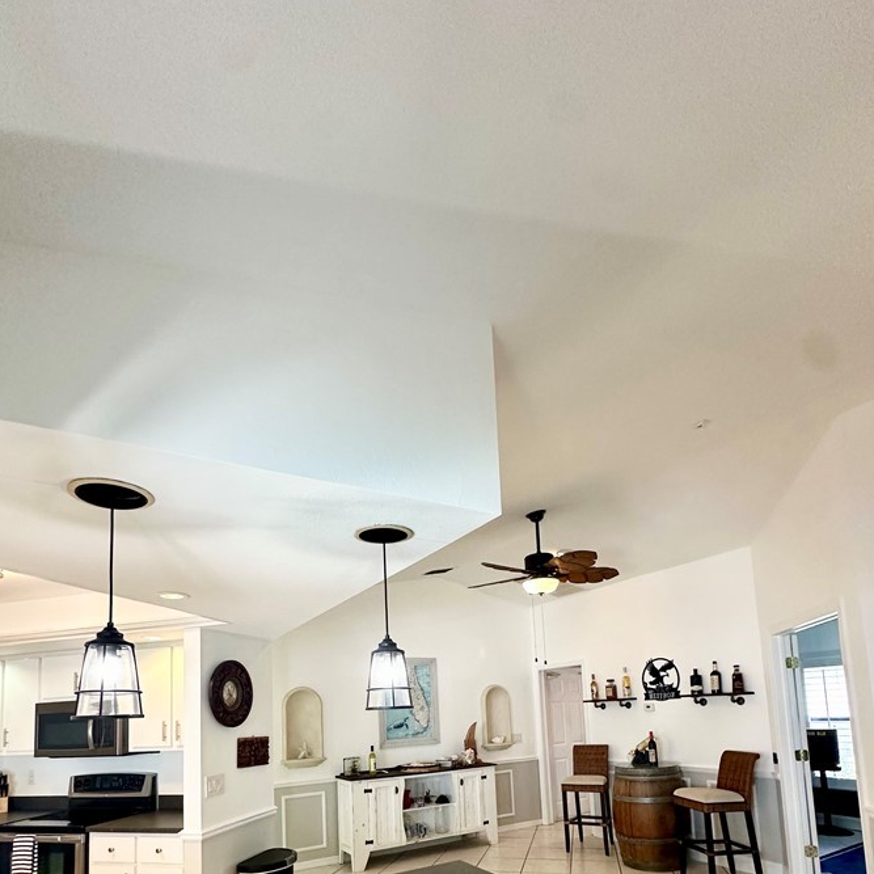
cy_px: 658
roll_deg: +1.7
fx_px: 543
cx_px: 435
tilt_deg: +6.0
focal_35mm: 19
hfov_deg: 77.7
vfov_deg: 72.2
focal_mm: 2.22
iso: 250
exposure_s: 1/120
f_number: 2.2
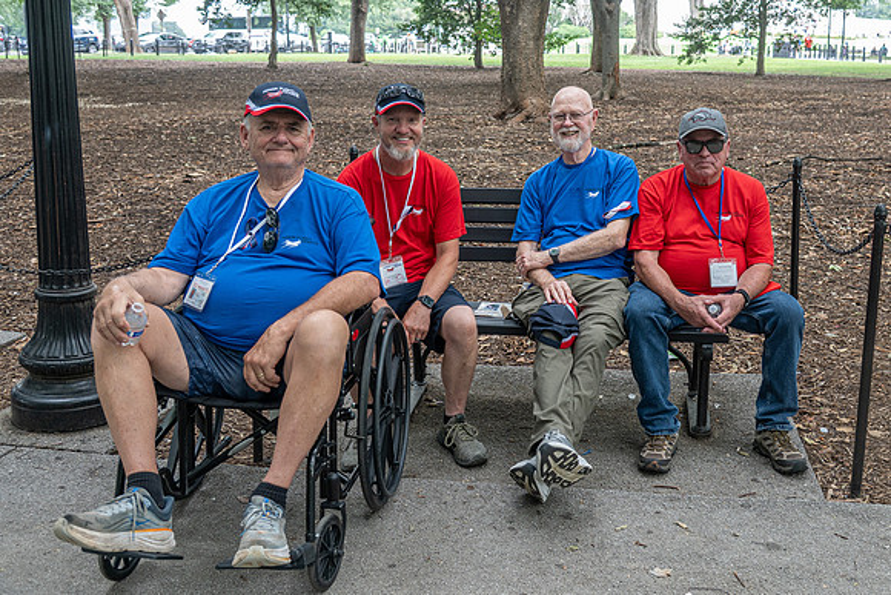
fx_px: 975
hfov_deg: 48.9
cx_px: 525
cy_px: 223
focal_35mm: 39
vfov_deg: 33.7
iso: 560
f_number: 4
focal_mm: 31
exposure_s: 1/125
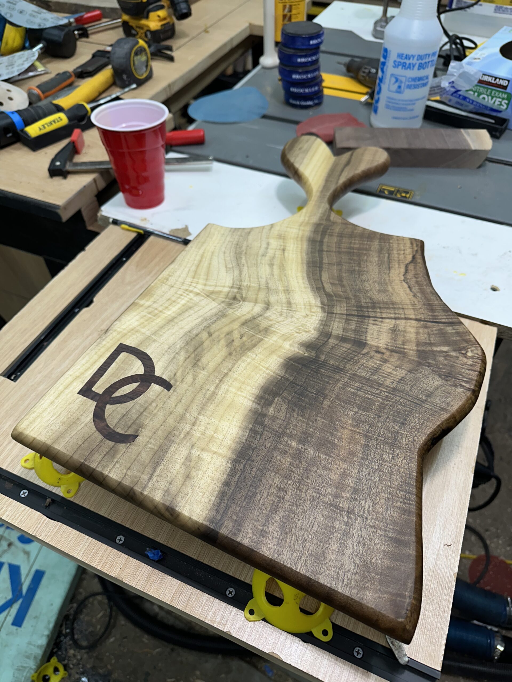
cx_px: 256
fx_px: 473
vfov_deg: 71.6
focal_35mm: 24
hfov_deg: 56.8
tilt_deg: -48.8
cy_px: 341
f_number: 1.78
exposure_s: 1/120
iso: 80
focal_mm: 6.86
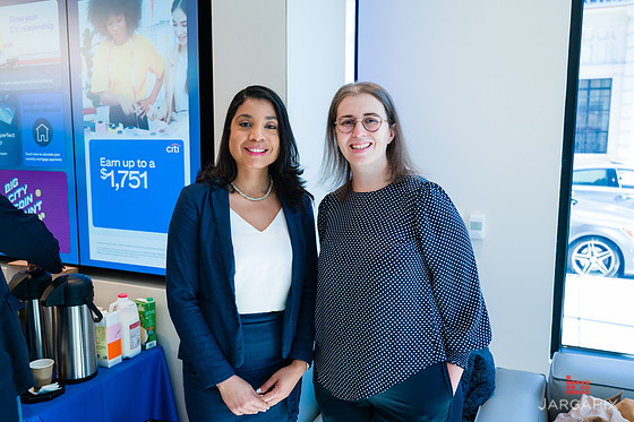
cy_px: 216
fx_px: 563
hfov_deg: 58.7
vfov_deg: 41.1
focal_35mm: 32
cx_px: 318
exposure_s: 1/200
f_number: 3.2
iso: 500
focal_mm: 30.5
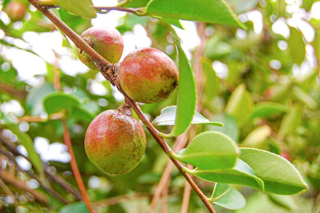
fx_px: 413
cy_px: 106
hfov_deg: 42.3
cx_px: 160
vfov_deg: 28.9
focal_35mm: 46
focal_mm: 31
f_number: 5
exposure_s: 1/100
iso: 400
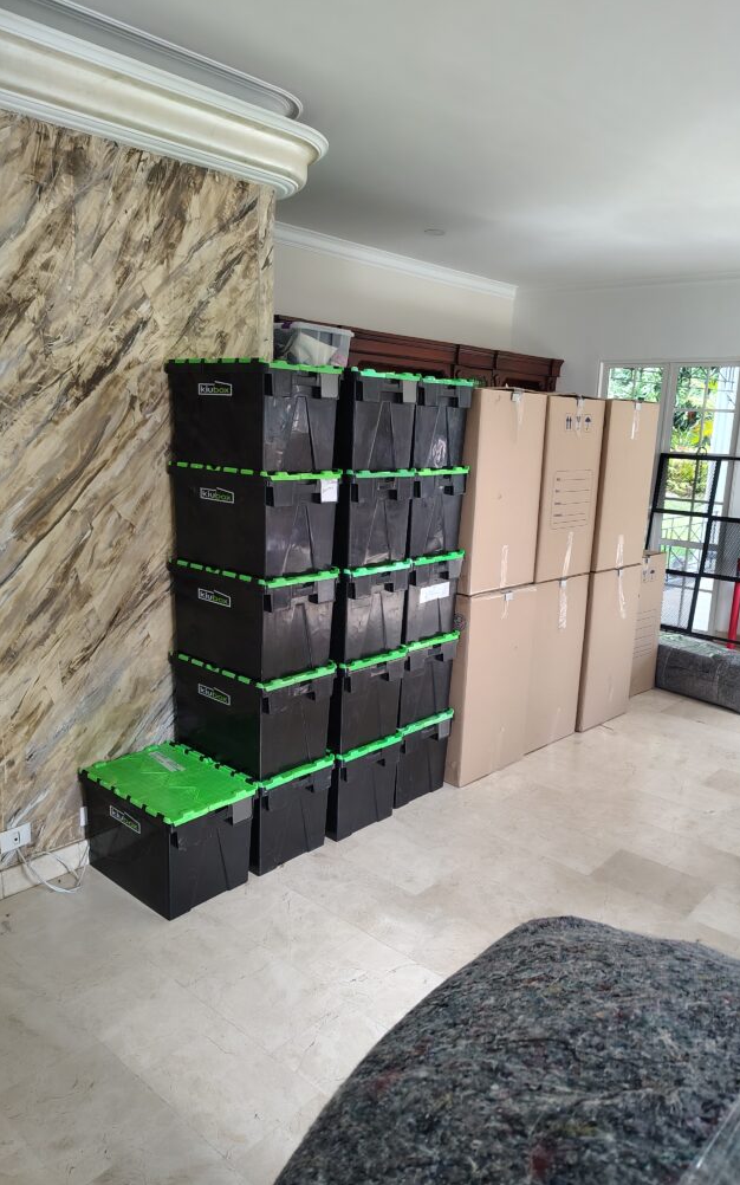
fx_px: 839
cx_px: 377
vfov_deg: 70.4
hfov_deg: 47.6
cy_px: 582
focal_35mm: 26
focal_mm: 5.56
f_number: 1.8
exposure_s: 1/120
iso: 807
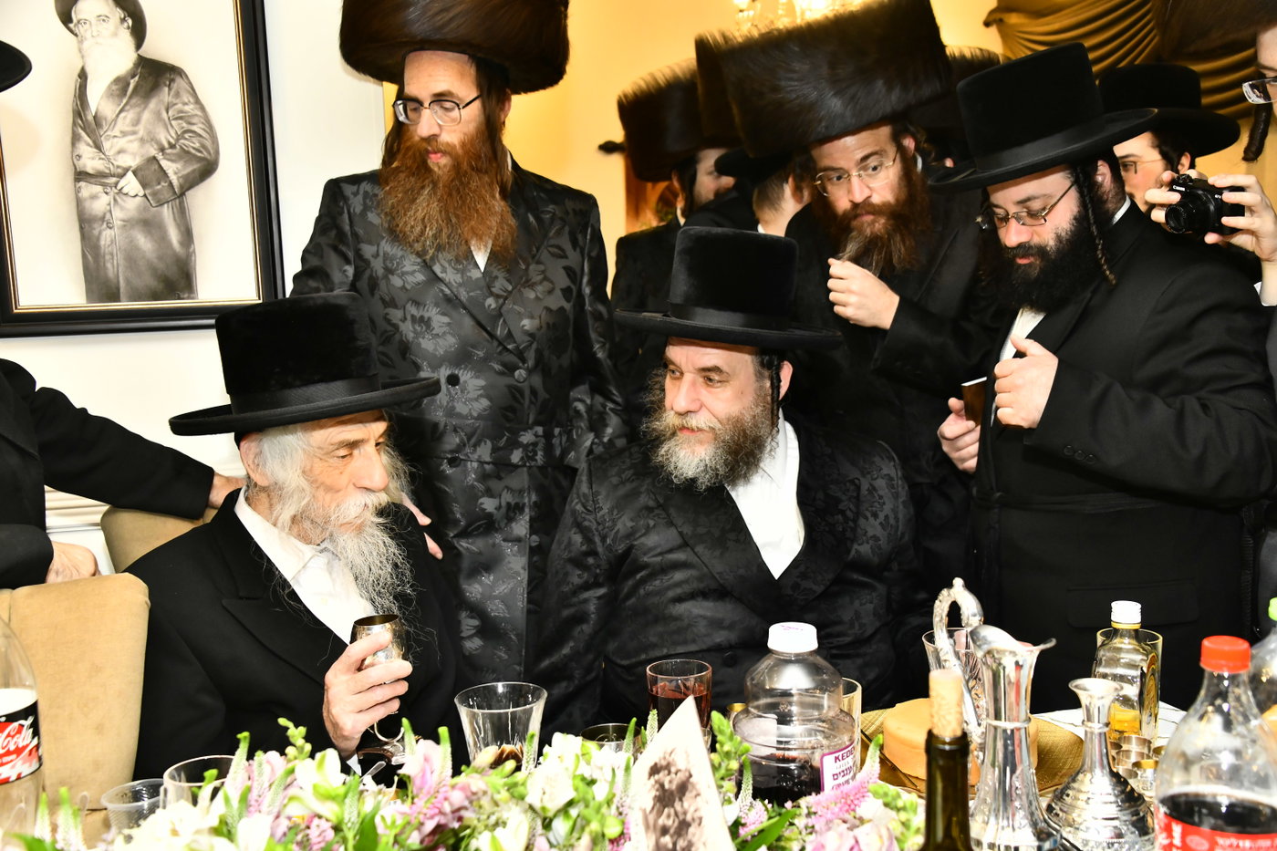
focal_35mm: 40
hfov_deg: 48.5
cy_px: 426
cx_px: 638
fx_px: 1419
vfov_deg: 33.4
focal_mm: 40
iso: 1600
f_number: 5.6
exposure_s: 1/100
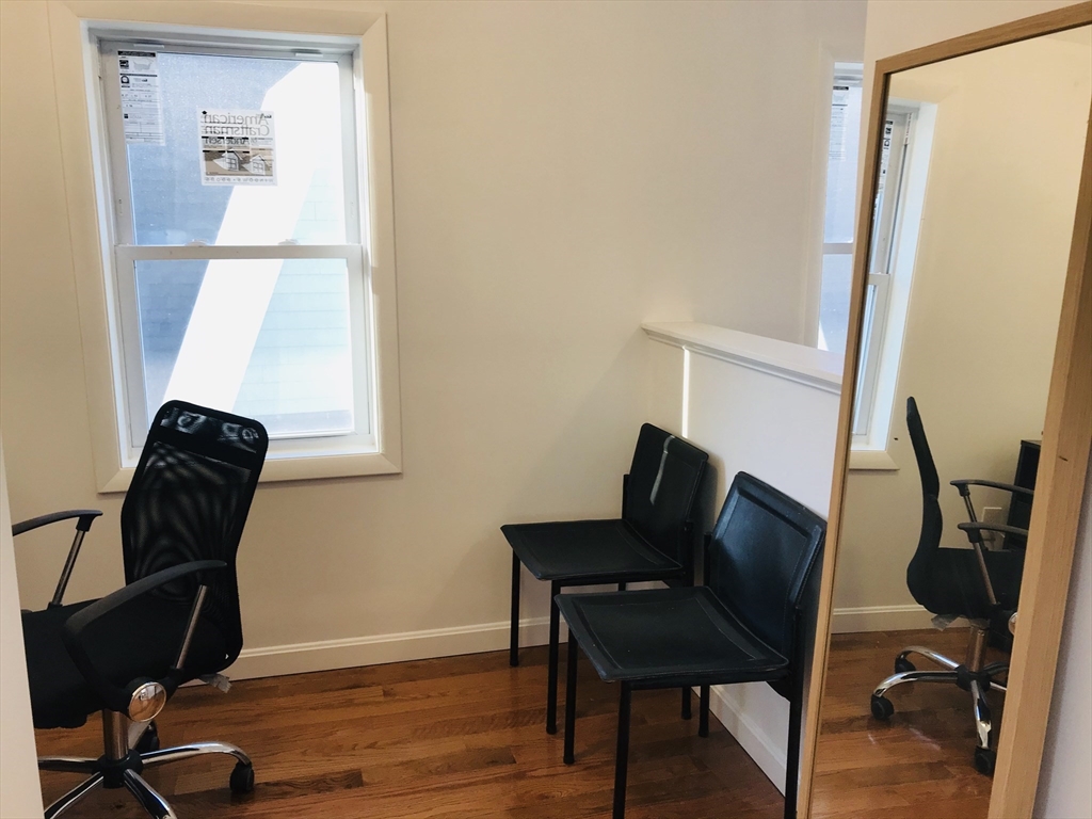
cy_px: 410
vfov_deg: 49.7
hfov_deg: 63.4
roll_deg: -0.4
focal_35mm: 28
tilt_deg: -10.2
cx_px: 546
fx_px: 883
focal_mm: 3.99
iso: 25
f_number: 1.8
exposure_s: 1/60
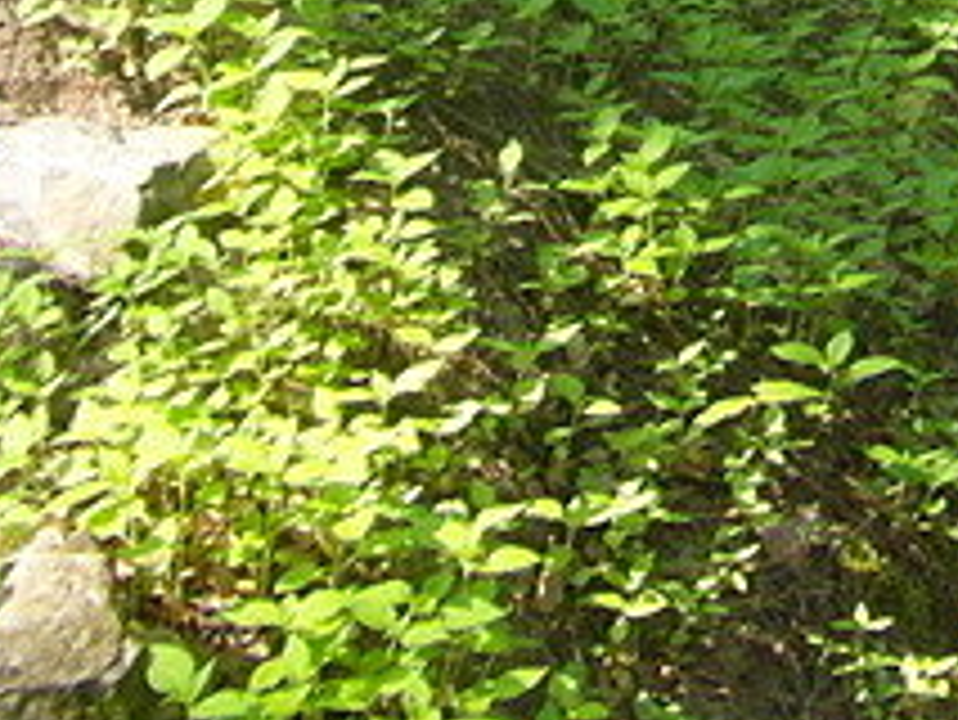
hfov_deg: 20.6
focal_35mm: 90
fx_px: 2492
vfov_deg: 14.6
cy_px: -526
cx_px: 1097
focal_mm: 4
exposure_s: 1/90
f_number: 3.2
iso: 100
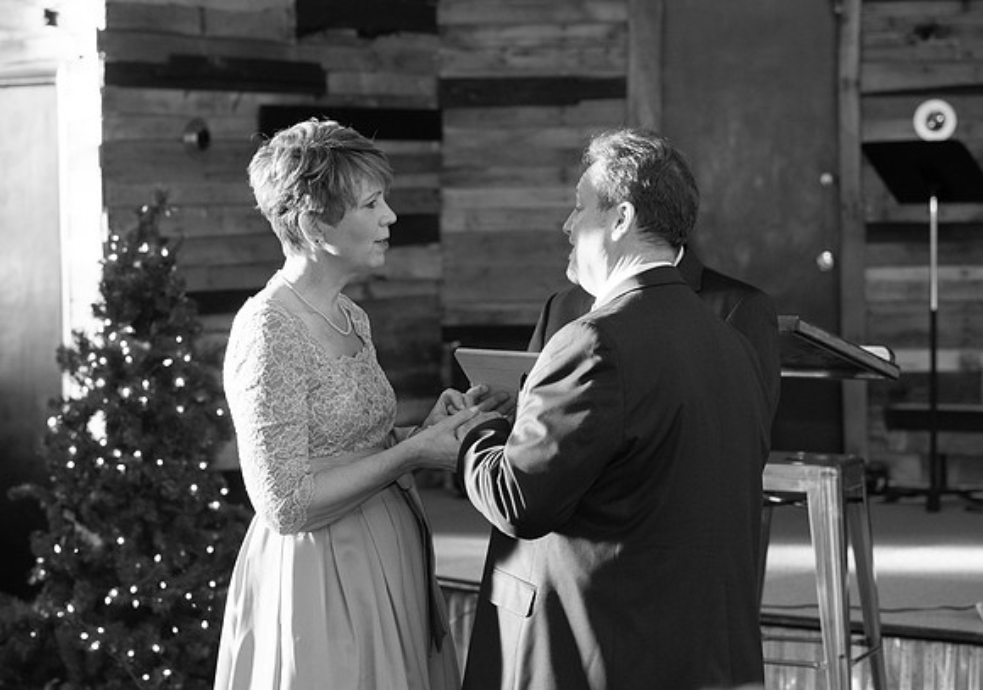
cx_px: 418
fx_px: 2759
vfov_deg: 14.3
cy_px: 340
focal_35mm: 99
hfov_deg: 20.2
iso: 500
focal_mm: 85
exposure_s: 1/160
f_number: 3.5
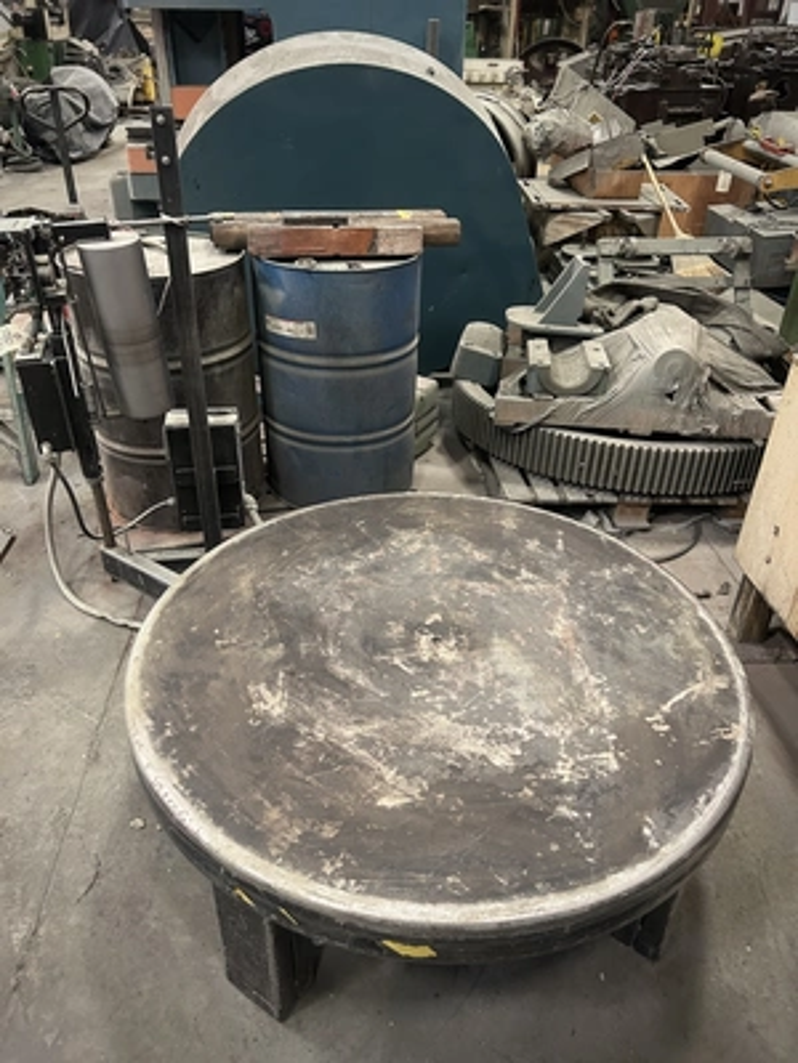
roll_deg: -1.0
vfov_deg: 67.3
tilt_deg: -33.9
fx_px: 799
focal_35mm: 26
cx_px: 399
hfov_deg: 53.1
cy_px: 532
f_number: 1.5
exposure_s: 1/40
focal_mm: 5.7
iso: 400
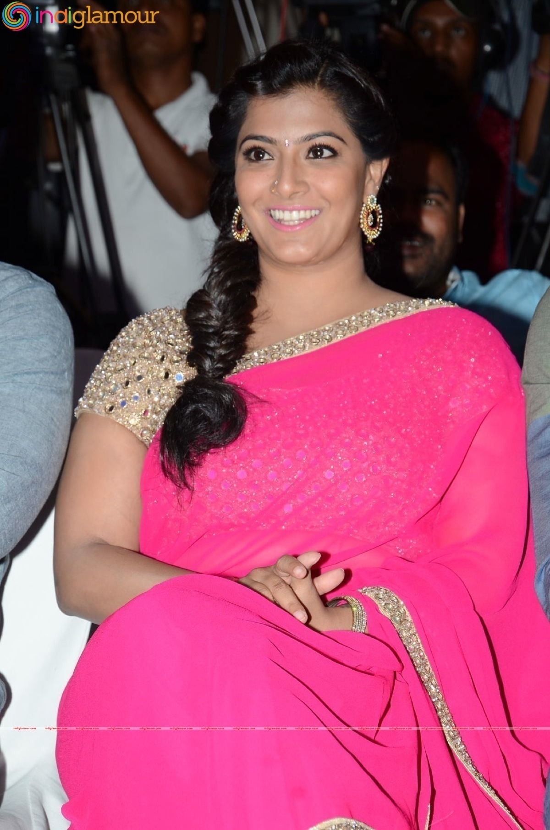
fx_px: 3109
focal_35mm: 135
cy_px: 415
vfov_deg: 15.2
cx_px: 275
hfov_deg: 10.1
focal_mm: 90
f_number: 6.3
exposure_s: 1/125
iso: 400
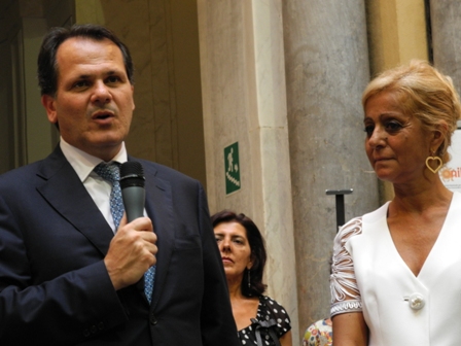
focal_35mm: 135
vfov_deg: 11.0
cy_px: 173
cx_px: 230
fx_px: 1798
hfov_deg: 14.6
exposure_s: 1/22.7
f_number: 5
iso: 400
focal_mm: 28.9
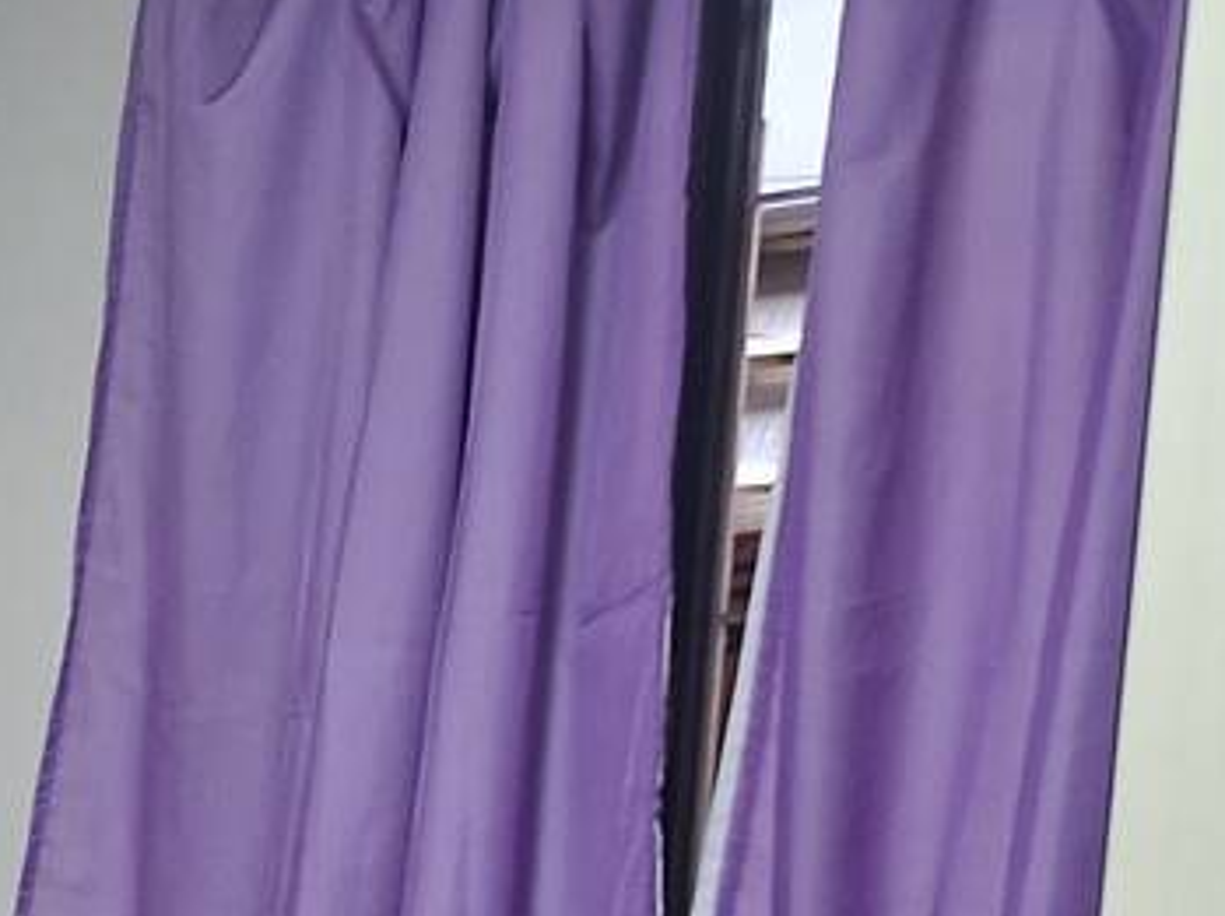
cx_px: -1144
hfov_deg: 16.4
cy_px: 1411
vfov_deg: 14.4
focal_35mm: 95
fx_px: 3358
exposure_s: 1/30
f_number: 1.8
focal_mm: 5.54
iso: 400
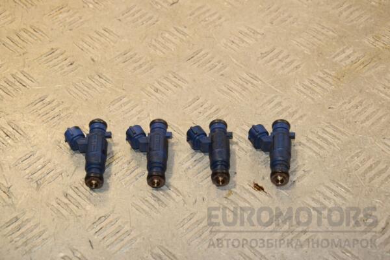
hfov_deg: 21.9
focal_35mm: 93
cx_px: 195
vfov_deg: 14.7
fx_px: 1007
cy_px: 130
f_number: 8
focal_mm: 62
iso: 800
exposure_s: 1/200
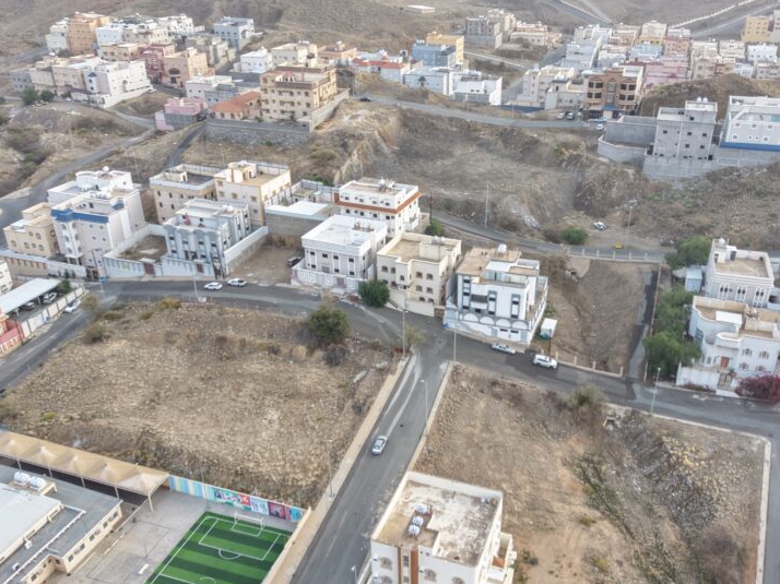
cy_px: 329
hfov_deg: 55.3
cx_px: 415
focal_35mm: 33
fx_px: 743
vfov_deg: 42.8
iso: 130
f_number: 1.8
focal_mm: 8.67
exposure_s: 1/250
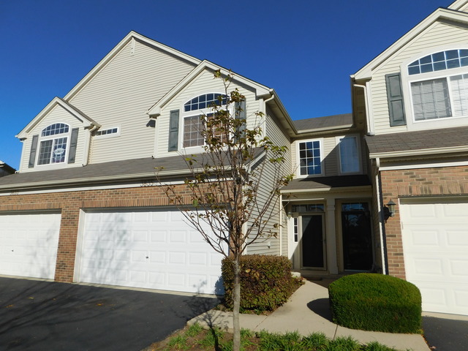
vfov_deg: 58.9
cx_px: 234
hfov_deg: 73.9
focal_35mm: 23
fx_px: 311
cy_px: 176
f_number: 6
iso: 125
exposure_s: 1/1000
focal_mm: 4
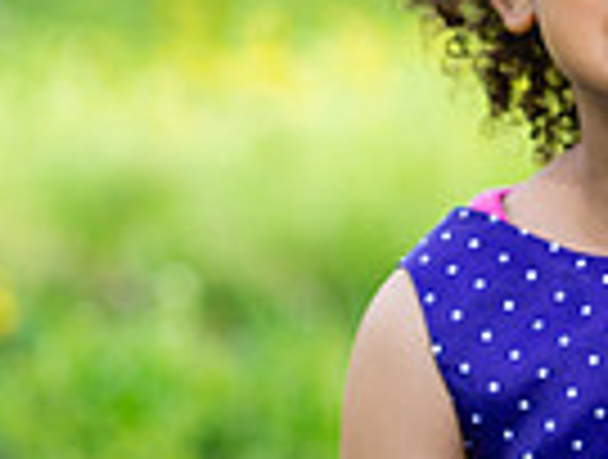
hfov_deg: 5.5
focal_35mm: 350
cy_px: 124
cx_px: 1202
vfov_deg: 4.3
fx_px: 6164
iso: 100
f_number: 5
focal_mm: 85
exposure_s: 1/200
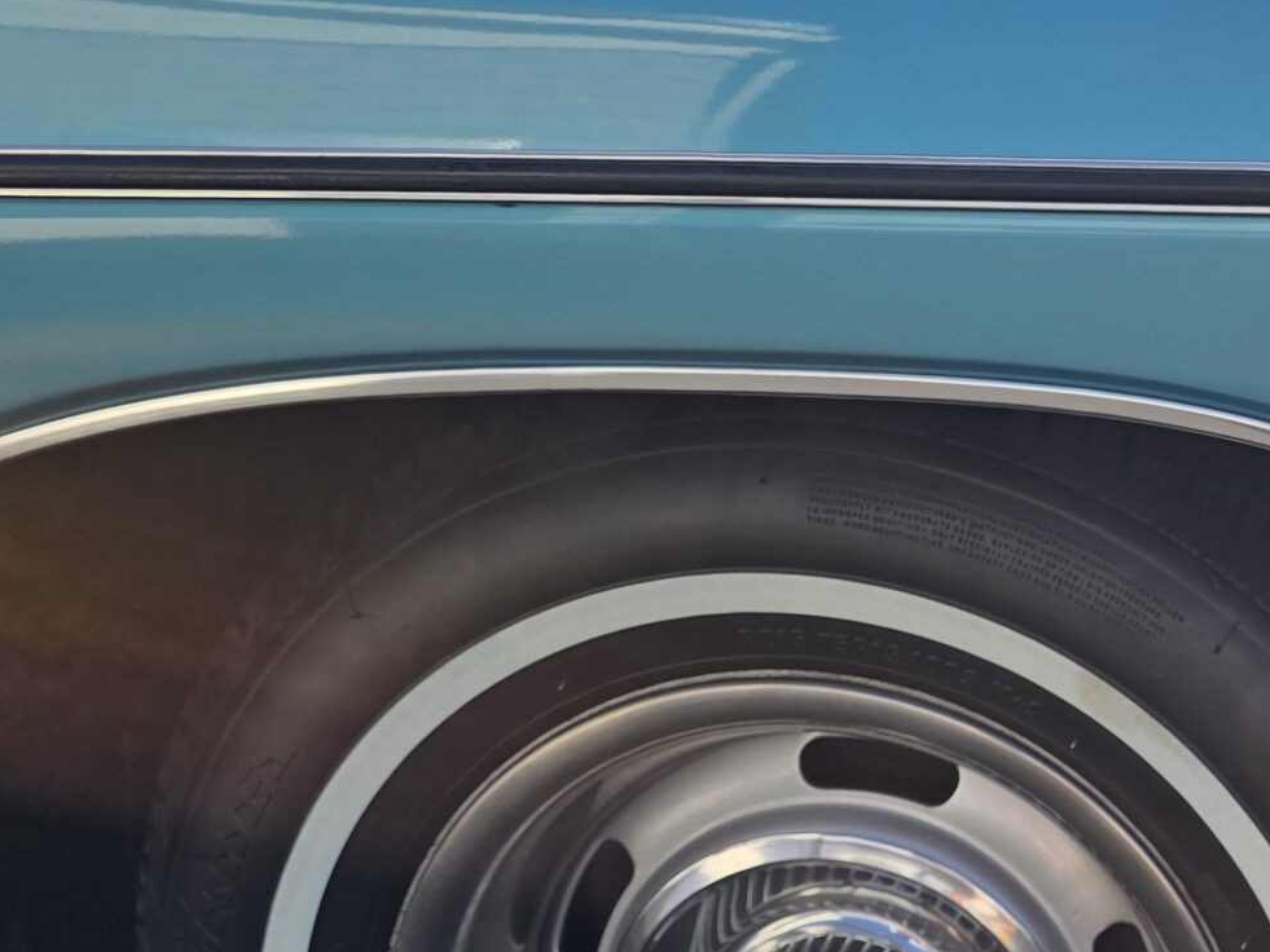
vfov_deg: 24.4
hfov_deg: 29.2
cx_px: 1385
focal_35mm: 60
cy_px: 498
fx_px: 2202
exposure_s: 1/1154
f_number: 1.7
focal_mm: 6.3
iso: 12
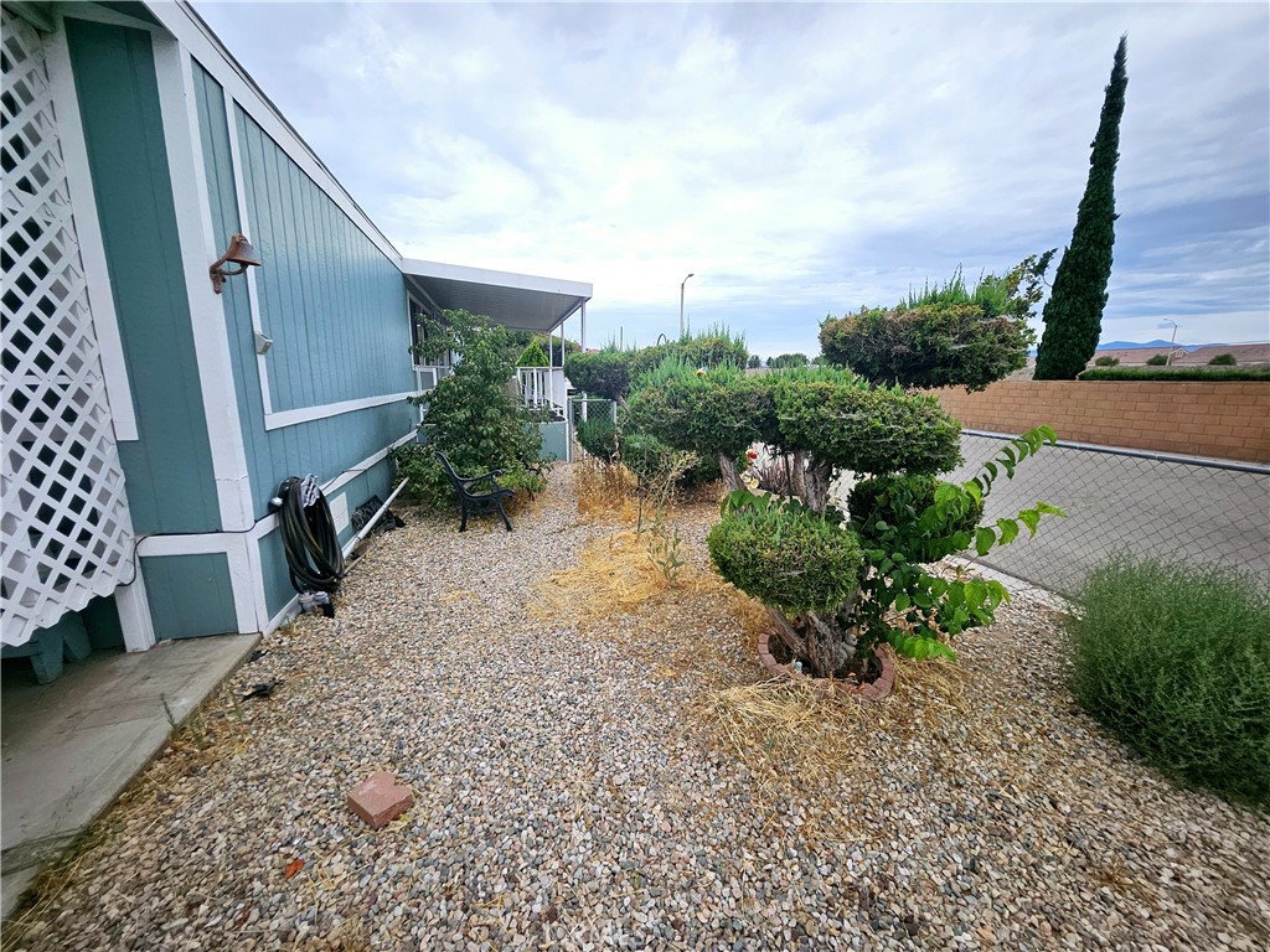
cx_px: 635
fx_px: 477
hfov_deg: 106.2
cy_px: 476
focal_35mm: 13
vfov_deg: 89.9
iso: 32
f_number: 2.2
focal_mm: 1.74
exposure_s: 1/1250
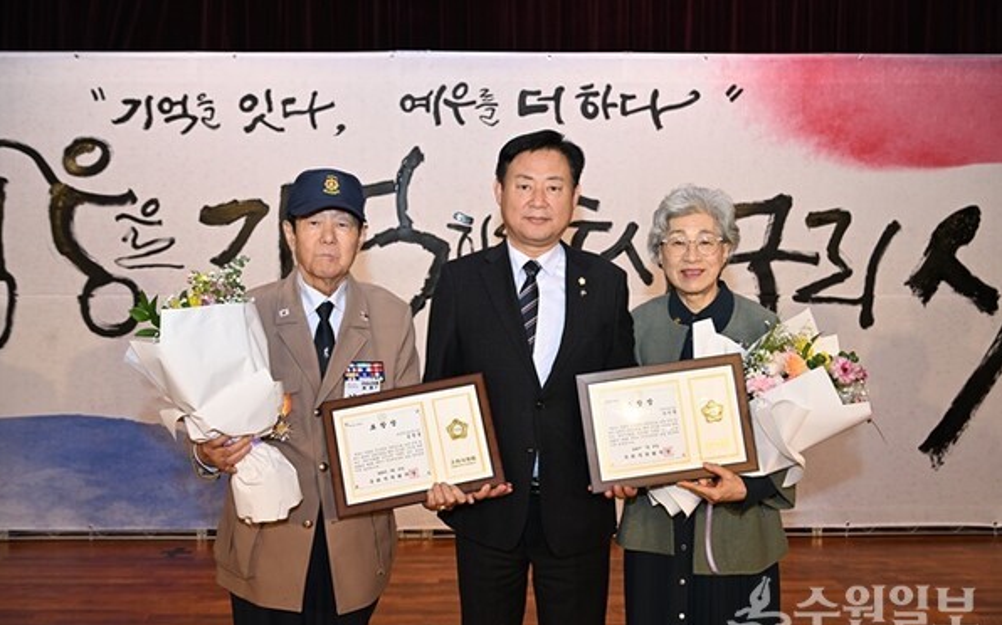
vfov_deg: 32.7
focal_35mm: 39
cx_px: 499
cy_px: 331
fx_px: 1065
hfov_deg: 50.4
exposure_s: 1/125
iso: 500
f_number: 5.6
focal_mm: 38
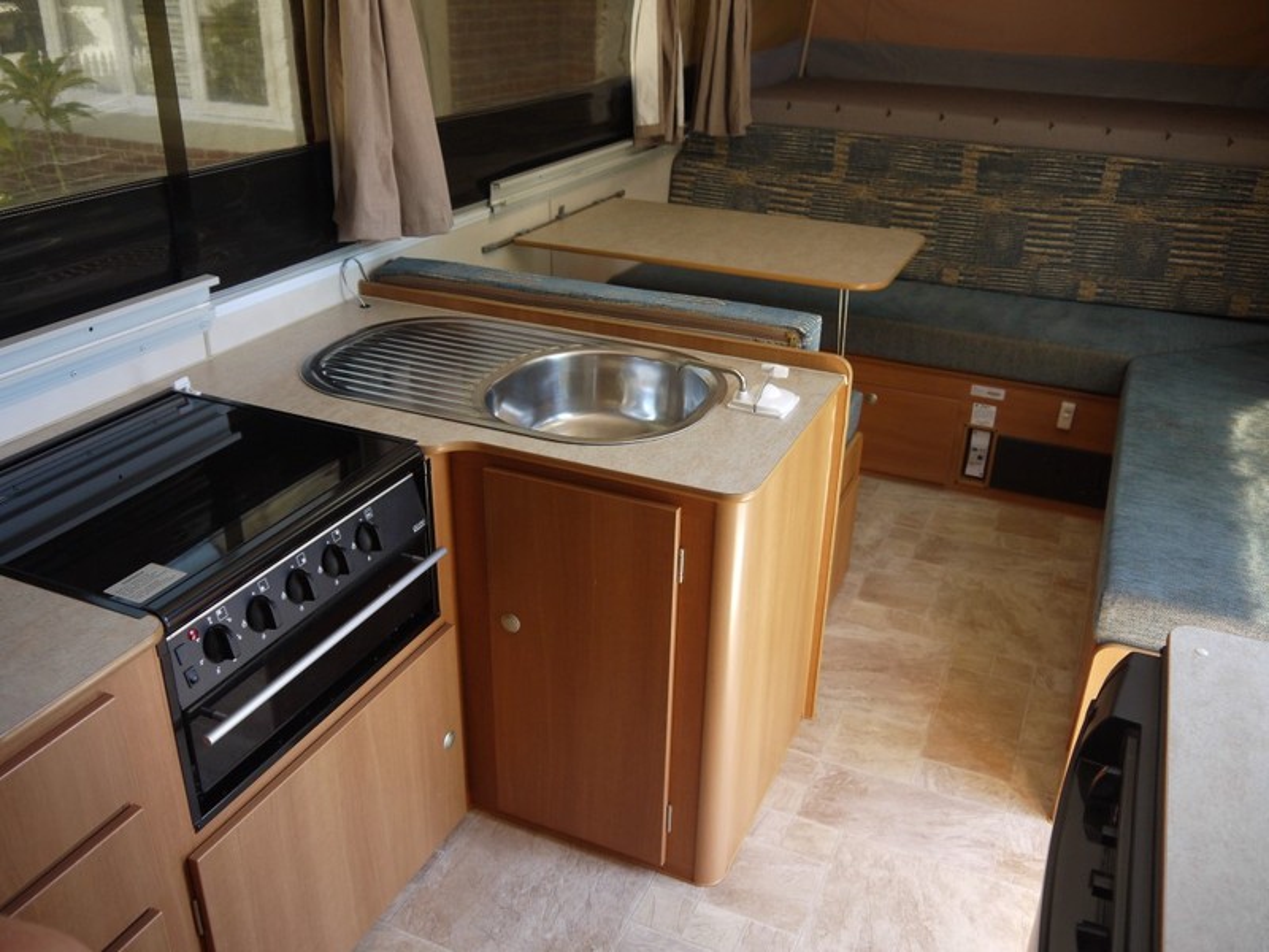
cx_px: 634
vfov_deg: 46.8
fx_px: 1100
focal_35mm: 30
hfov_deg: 60.0
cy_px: 476
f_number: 3.6
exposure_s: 1/60
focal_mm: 15
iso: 200
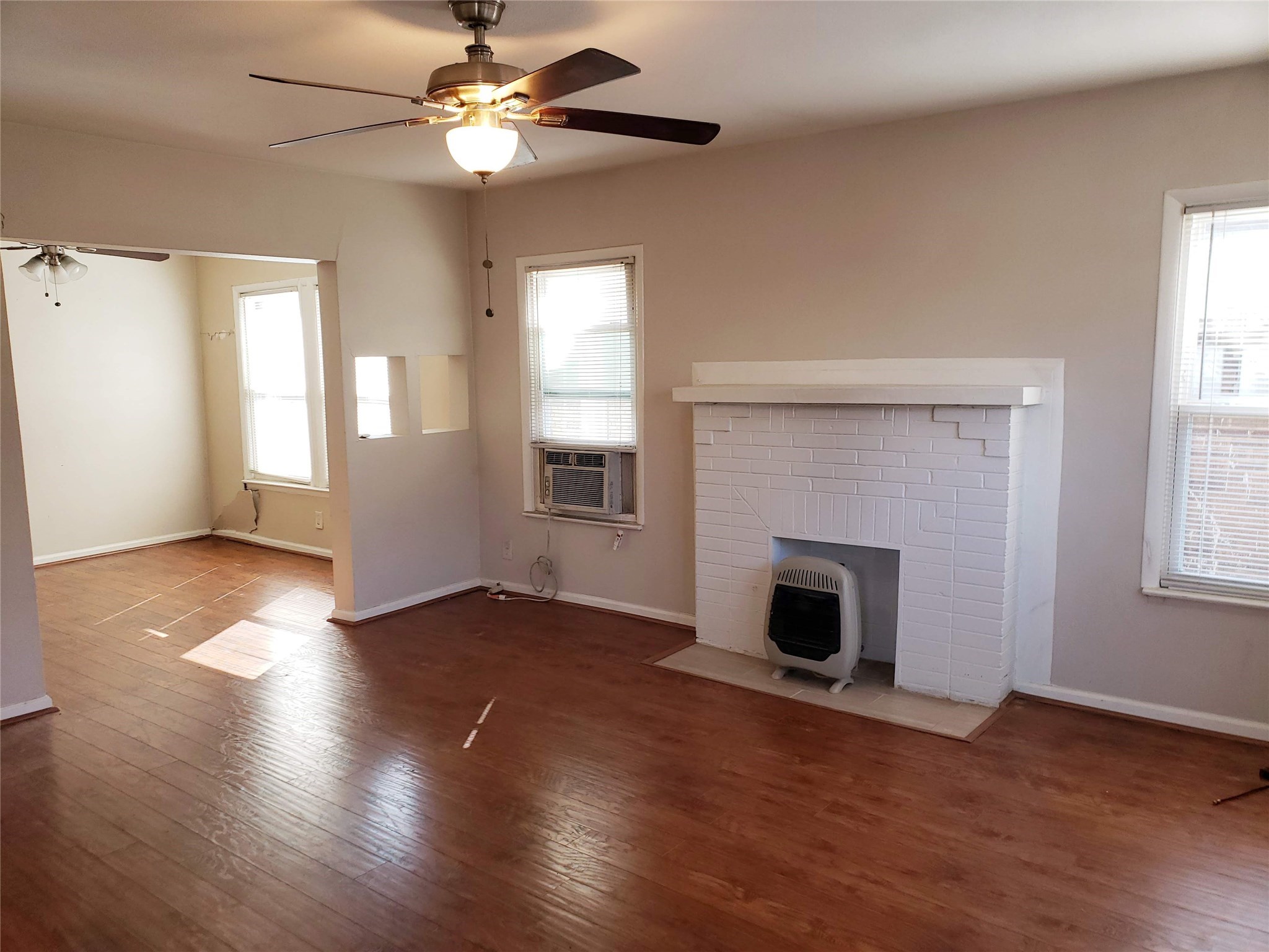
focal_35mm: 26
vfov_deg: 53.1
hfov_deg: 67.3
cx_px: 634
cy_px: 476
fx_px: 953
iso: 80
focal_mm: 4.3
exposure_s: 1/60
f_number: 2.4
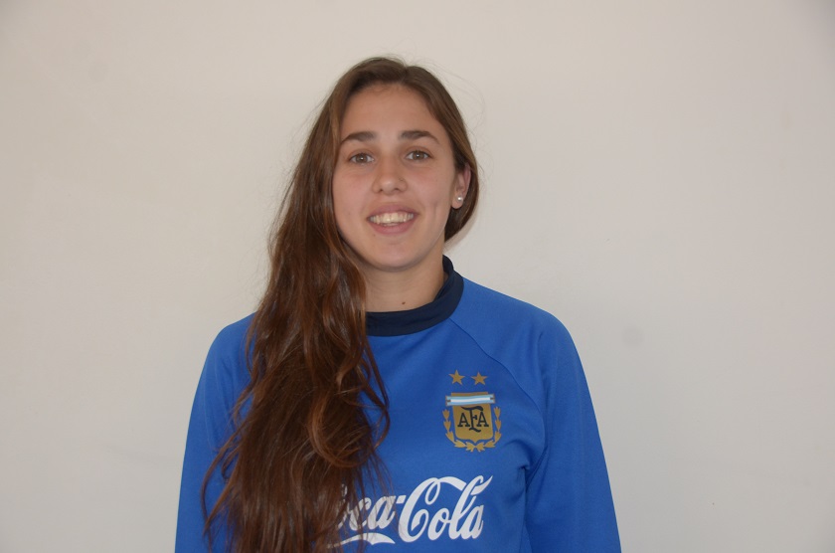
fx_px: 1597
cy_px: 276
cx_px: 418
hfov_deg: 29.3
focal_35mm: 69
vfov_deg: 19.6
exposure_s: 1/200
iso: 800
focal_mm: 46
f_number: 4.8
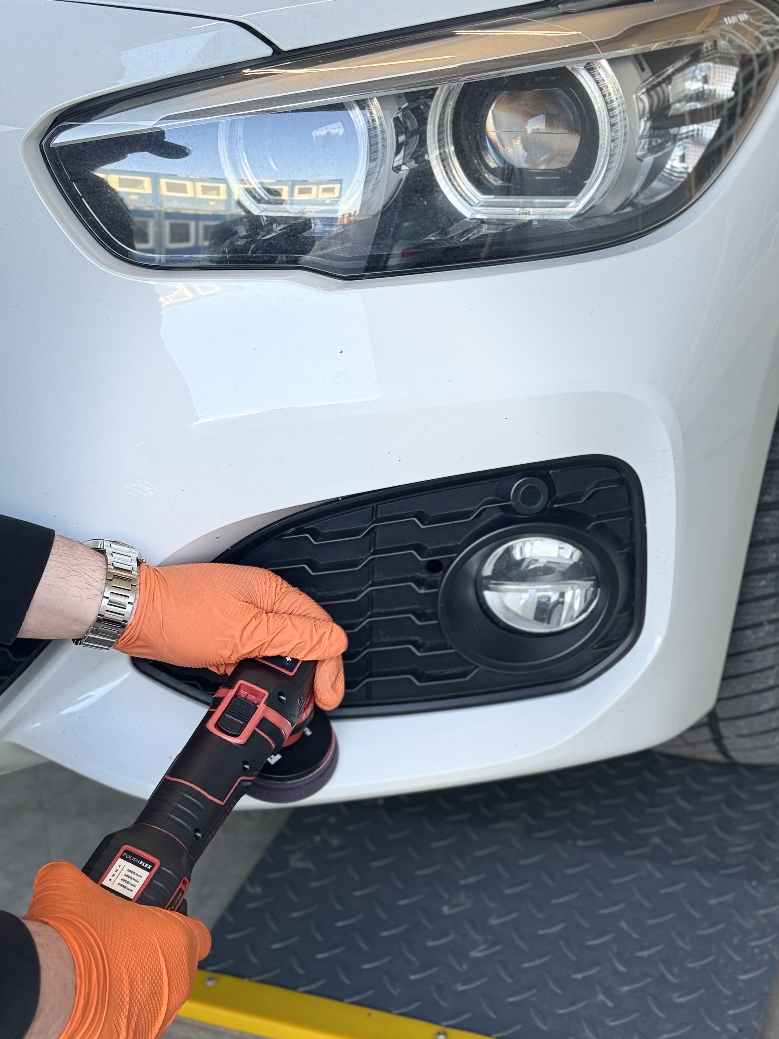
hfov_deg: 24.0
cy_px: 533
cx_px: 323
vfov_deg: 31.7
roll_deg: +1.1
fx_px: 1830
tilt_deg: -19.6
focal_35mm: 61
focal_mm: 6.76
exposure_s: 1/82
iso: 100
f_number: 1.78
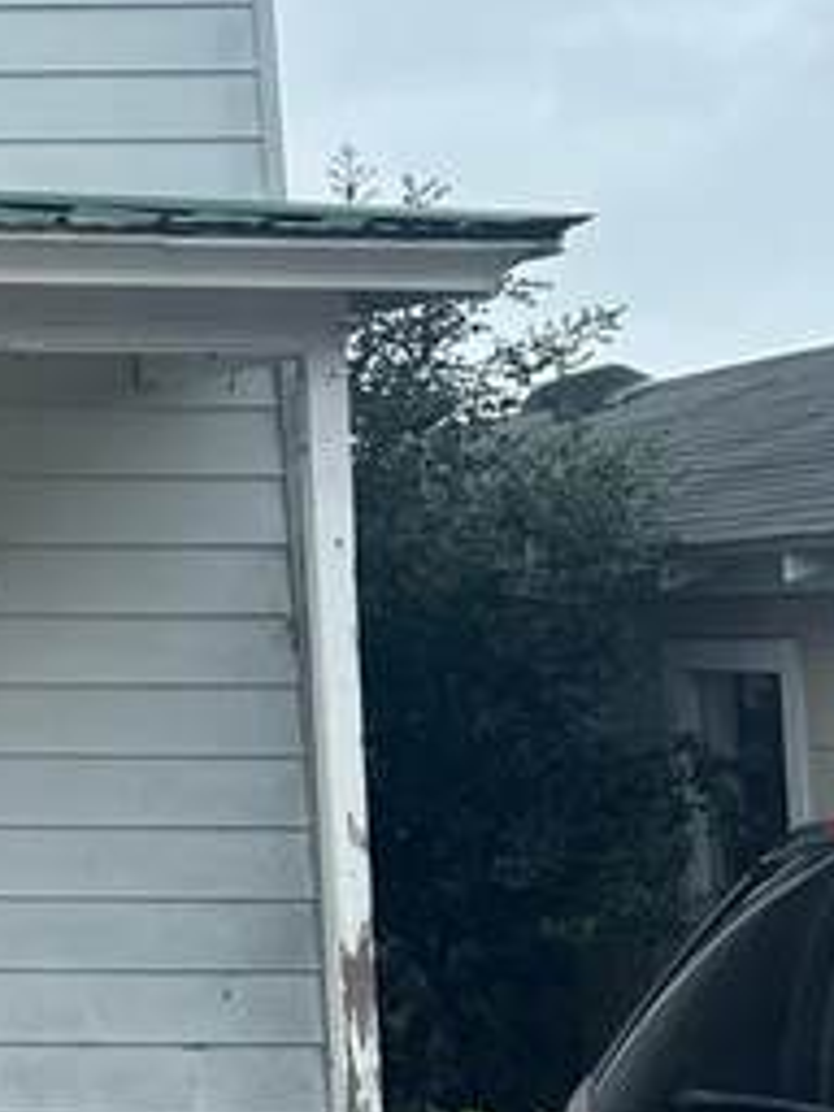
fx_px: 2891
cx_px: -686
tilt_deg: +9.5
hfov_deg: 14.4
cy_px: 361
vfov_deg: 21.7
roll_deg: -1.4
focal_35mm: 90
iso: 80
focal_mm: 6.86
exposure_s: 1/1453
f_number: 1.78
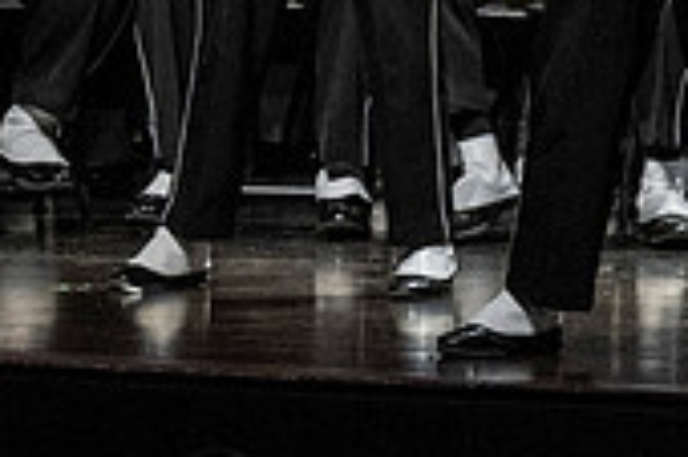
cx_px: 1040
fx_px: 14644
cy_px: -315
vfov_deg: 1.8
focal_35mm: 767
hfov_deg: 2.7
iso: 4000
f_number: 4
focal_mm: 150
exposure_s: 1/500
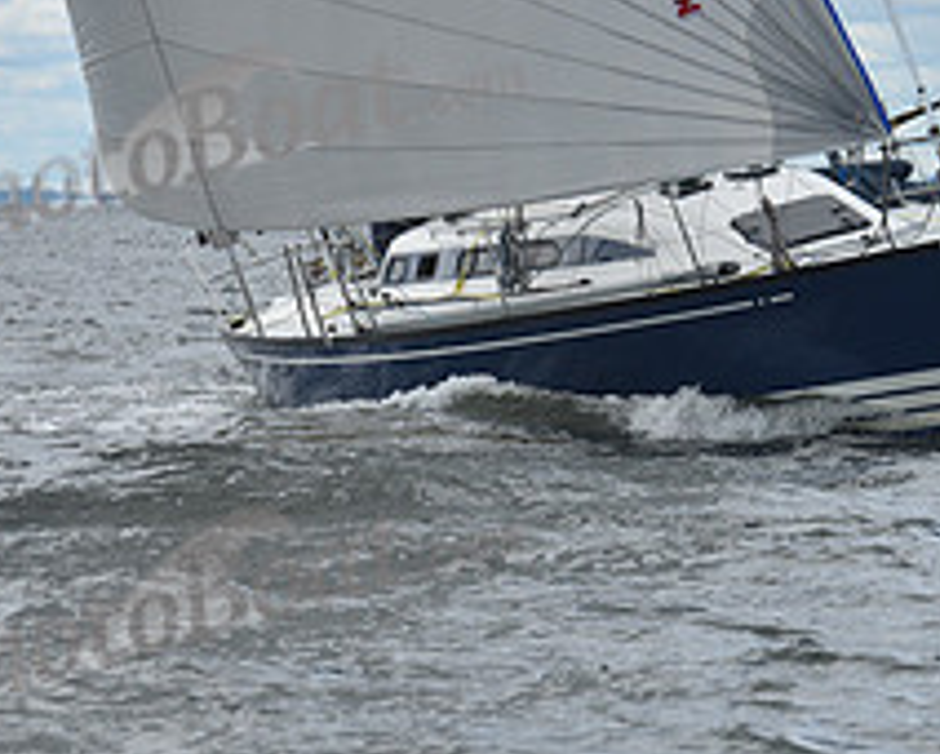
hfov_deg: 4.7
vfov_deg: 3.8
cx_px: 758
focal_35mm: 410
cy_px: 308
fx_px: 11417
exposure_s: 1/800
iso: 250
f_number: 10
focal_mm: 160
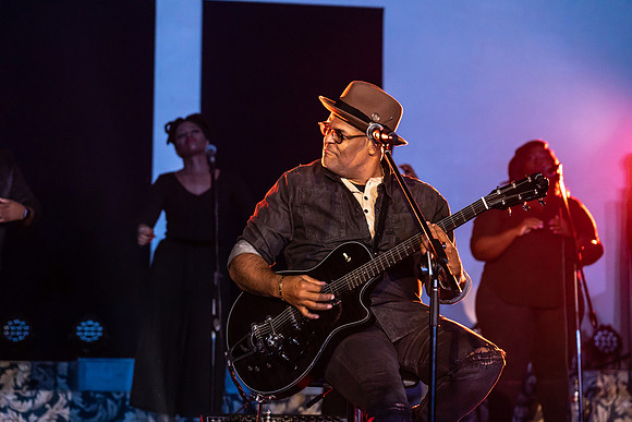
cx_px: 316
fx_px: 1791
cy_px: 211
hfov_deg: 20.0
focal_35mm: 102
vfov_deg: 13.4
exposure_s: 1/500
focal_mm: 102
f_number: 4
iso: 5000
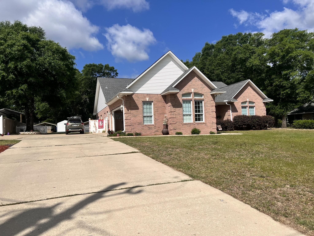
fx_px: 236
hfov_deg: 67.3
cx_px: 157
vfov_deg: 53.1
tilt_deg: +2.7
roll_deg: +2.8
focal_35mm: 26
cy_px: 118
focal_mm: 5.7
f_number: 1.5
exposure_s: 1/8000
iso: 50
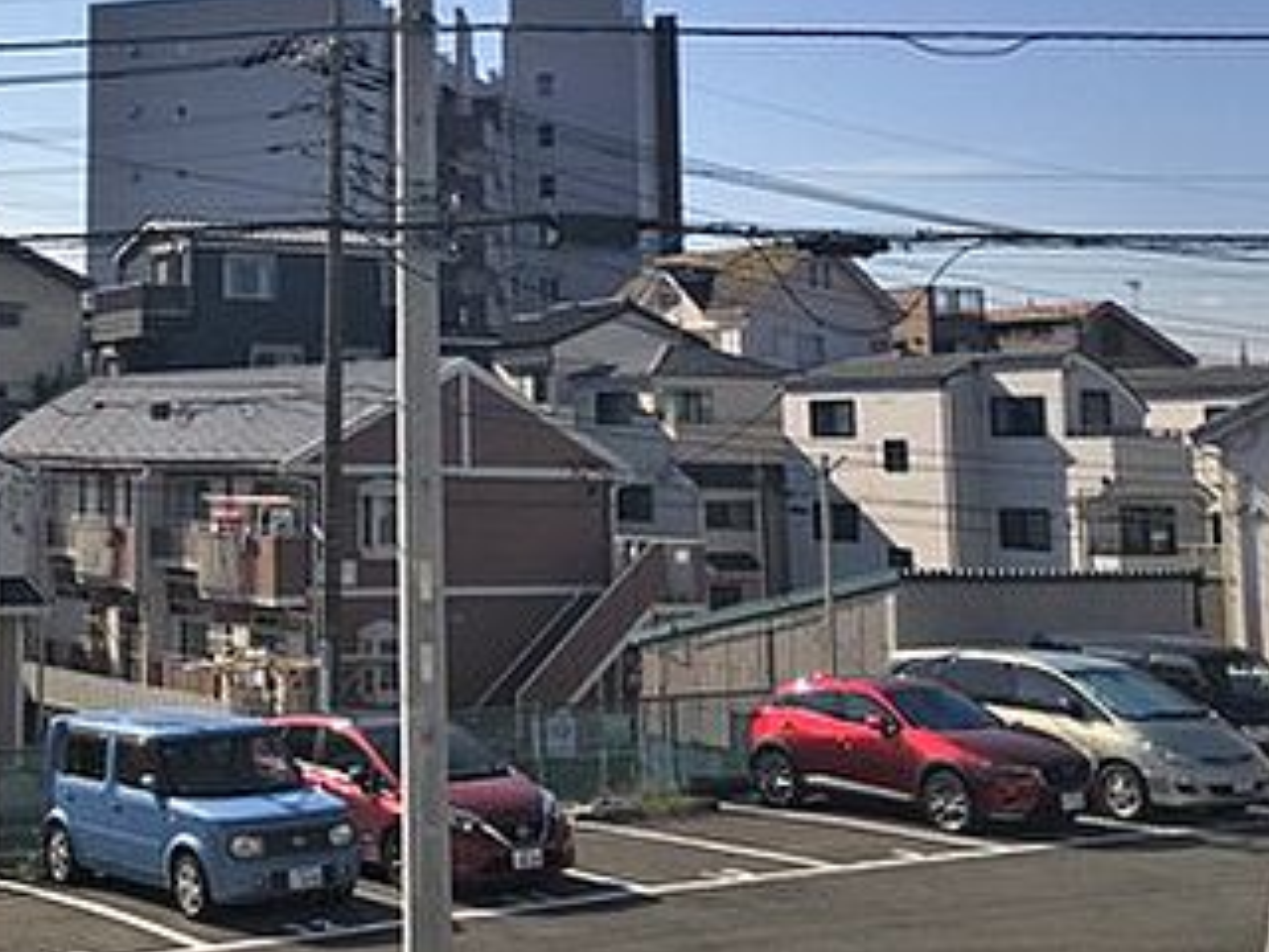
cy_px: 163
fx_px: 2126
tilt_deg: +7.9
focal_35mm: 58
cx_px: 71
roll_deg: -0.7
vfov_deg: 24.7
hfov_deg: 31.3
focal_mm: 4.15
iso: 25
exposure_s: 1/2747
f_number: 2.2
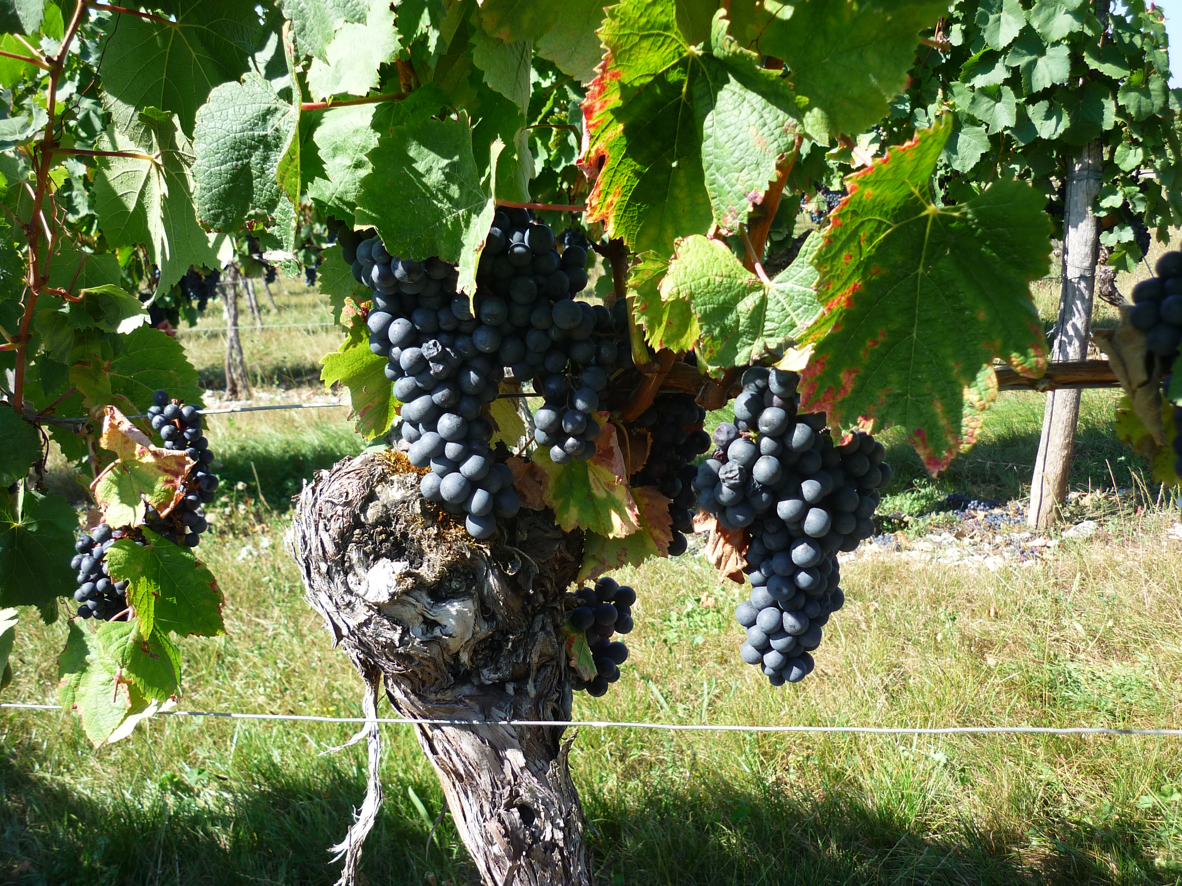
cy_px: 443
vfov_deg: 42.9
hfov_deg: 55.4
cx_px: 591
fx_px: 1127
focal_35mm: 33
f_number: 2.8
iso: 80
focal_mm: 5.5
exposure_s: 1/400
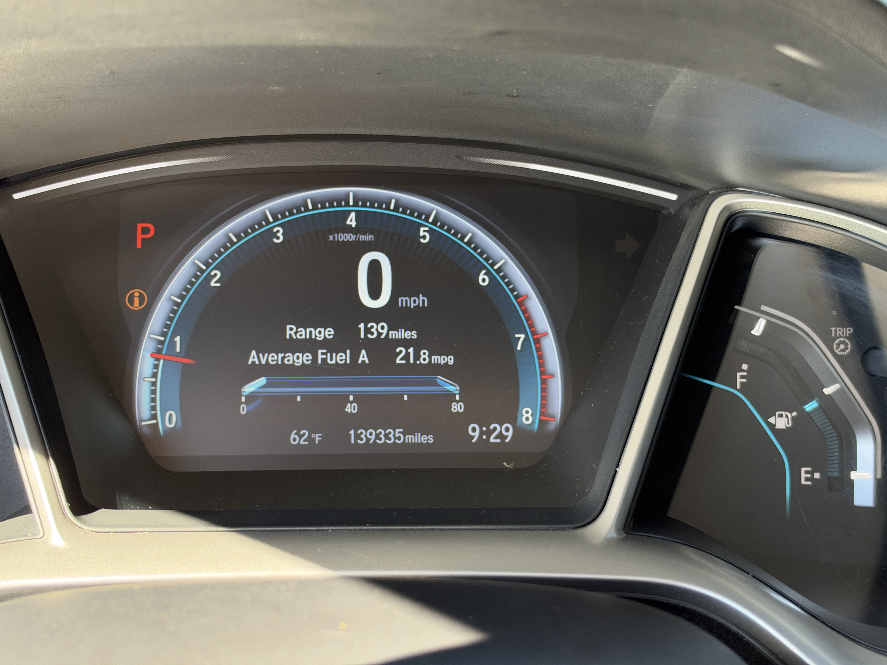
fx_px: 1230
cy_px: 332
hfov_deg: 39.7
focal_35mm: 48
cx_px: 444
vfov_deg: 30.3
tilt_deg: -21.0
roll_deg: +0.1
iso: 200
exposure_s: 1/123
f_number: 1.8
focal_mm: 6.93
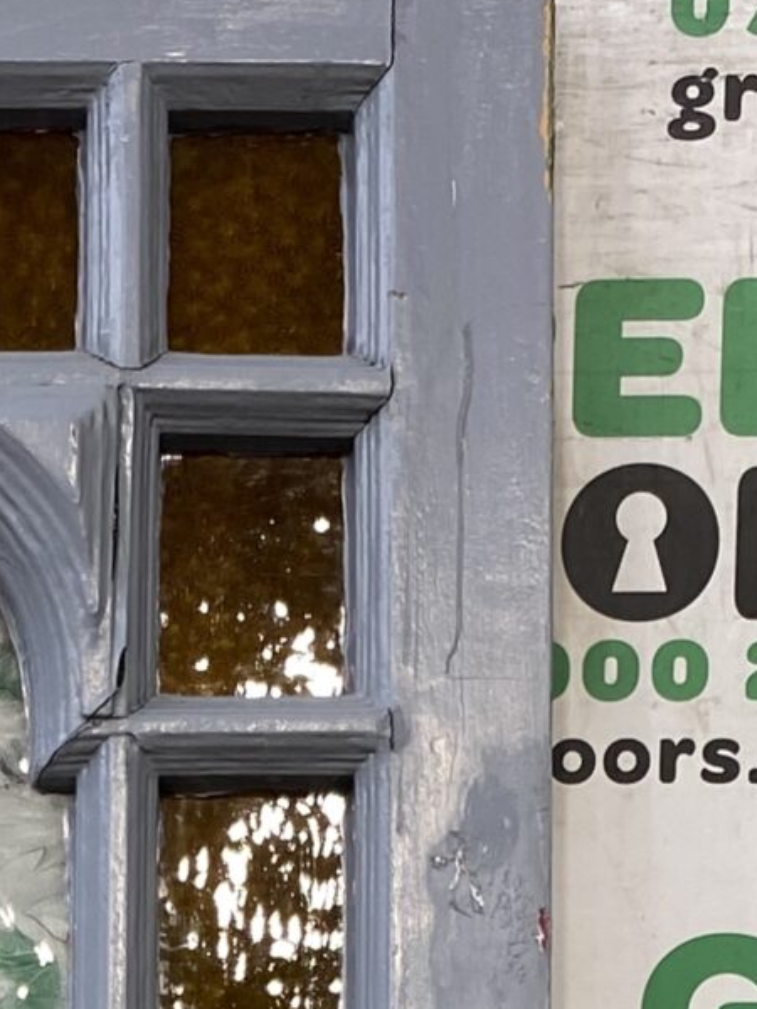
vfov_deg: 15.1
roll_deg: -0.3
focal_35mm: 111
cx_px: -204
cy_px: 1887
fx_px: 3237
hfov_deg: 12.9
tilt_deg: -6.6
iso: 40
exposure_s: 1/100
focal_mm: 4.25
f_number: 1.8
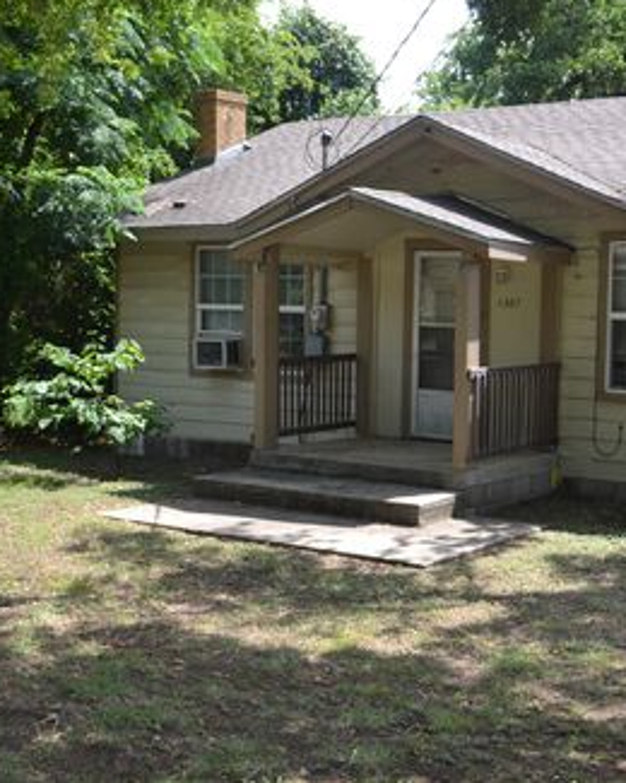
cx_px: 400
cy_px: 384
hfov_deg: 29.0
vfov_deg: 36.0
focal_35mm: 52
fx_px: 1204
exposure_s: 1/125
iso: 100
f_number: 5.6
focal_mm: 24
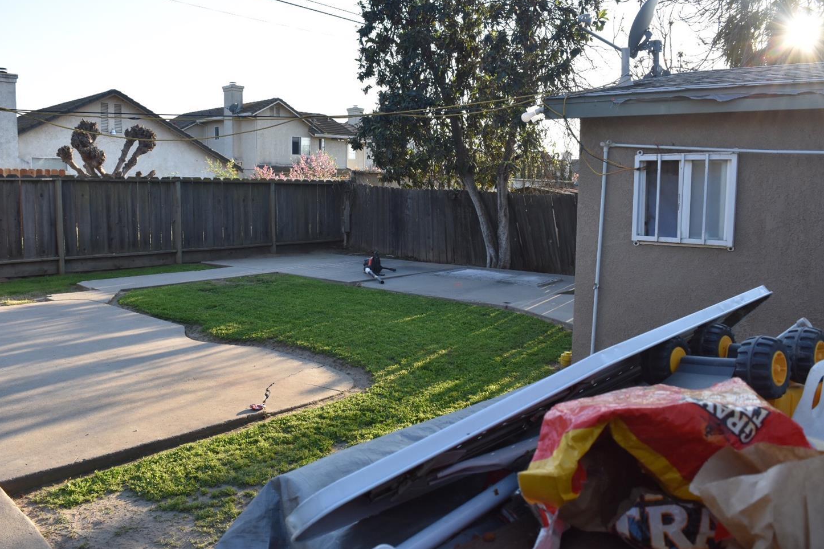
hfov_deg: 65.5
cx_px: 398
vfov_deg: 46.4
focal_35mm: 28
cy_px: 279
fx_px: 641
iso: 560
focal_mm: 18
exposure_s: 1/500
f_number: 8
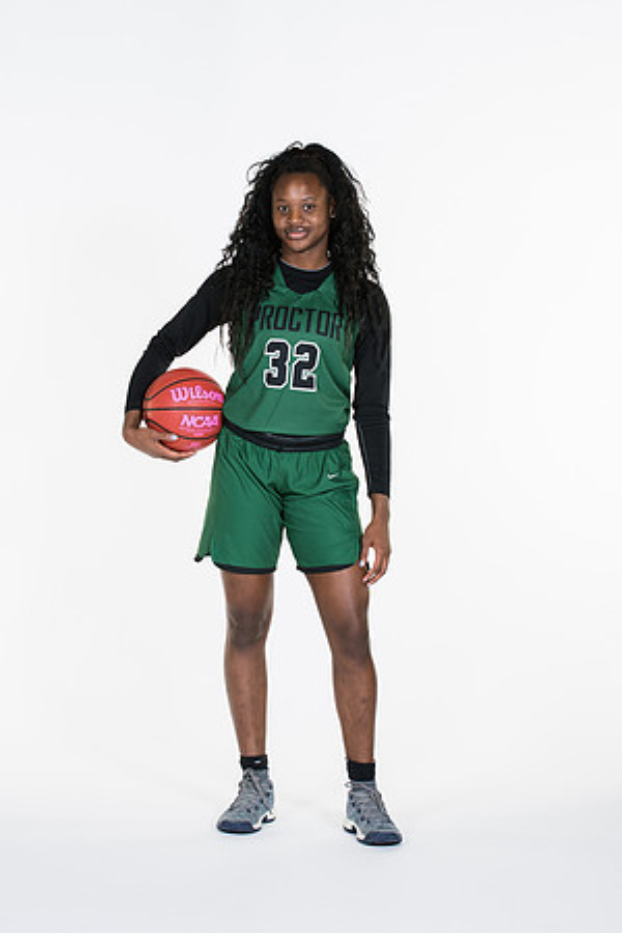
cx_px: 311
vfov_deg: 19.5
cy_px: 466
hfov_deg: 13.0
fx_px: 2721
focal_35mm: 105
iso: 200
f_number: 5.6
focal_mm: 70
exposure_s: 1/160
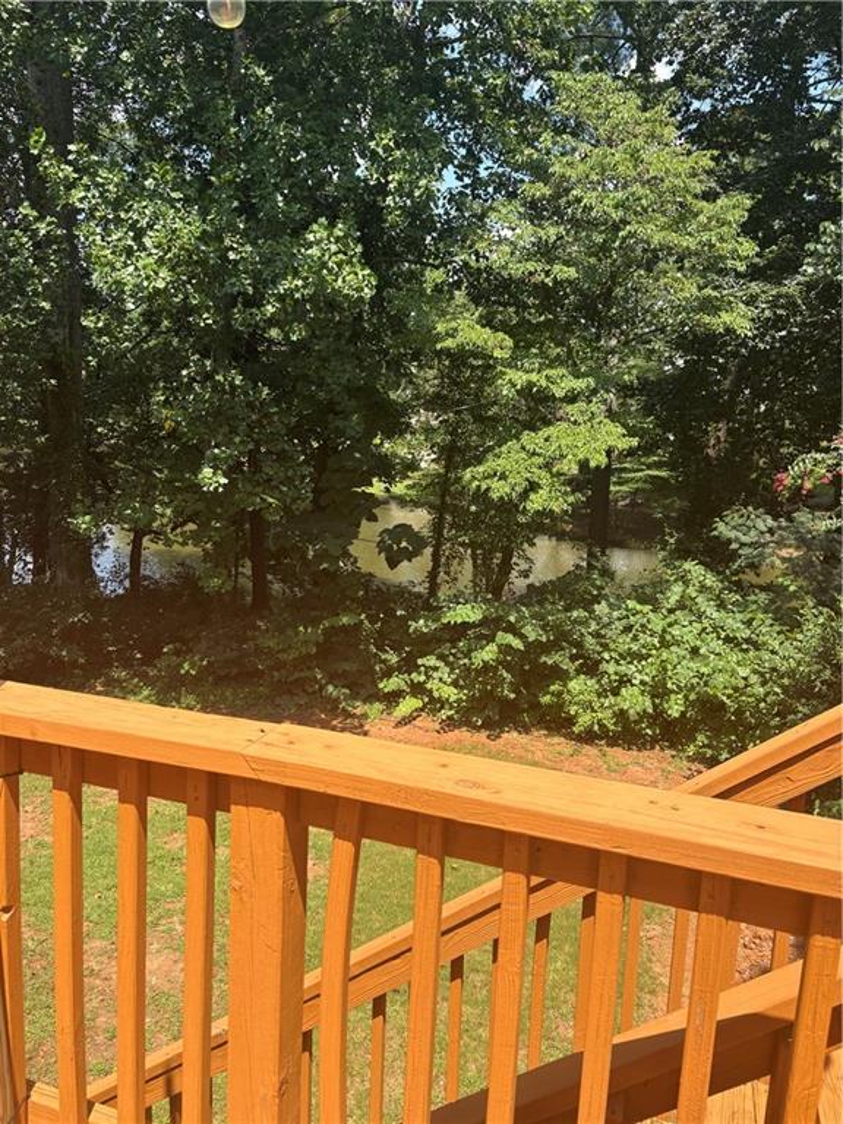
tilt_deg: -10.2
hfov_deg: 53.1
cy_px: 562
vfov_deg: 67.3
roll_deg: -1.3
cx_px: 422
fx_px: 844
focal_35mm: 26
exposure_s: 1/1311
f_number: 1.6
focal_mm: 5.96
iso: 50
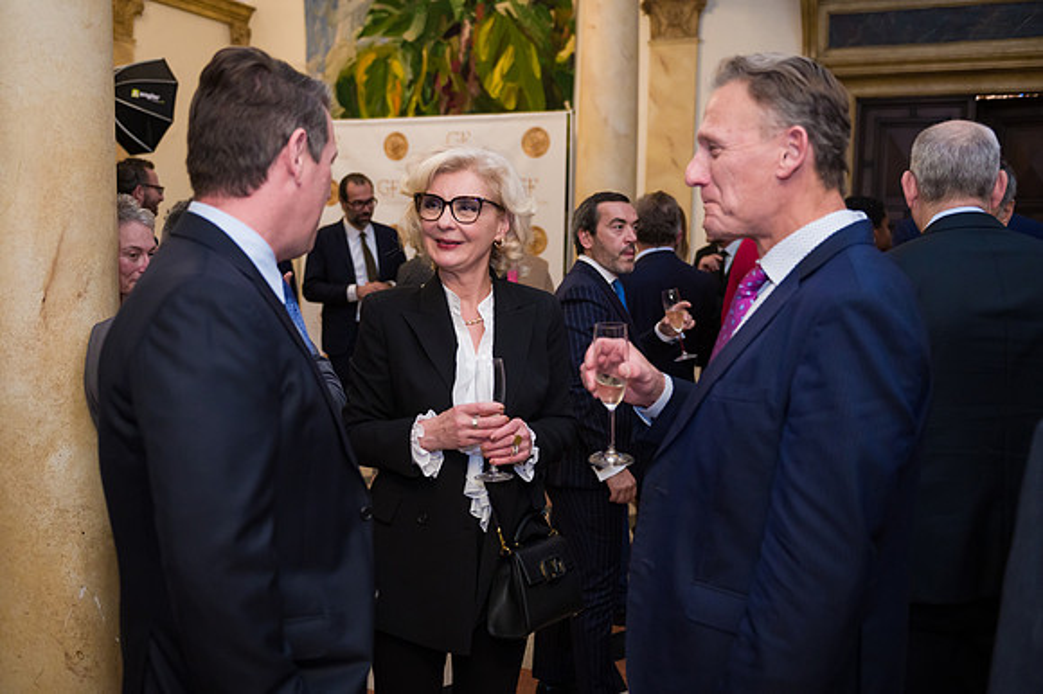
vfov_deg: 39.8
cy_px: 337
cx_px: 505
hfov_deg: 57.1
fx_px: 959
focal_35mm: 33
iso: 1600
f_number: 3.2
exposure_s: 1/200
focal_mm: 32
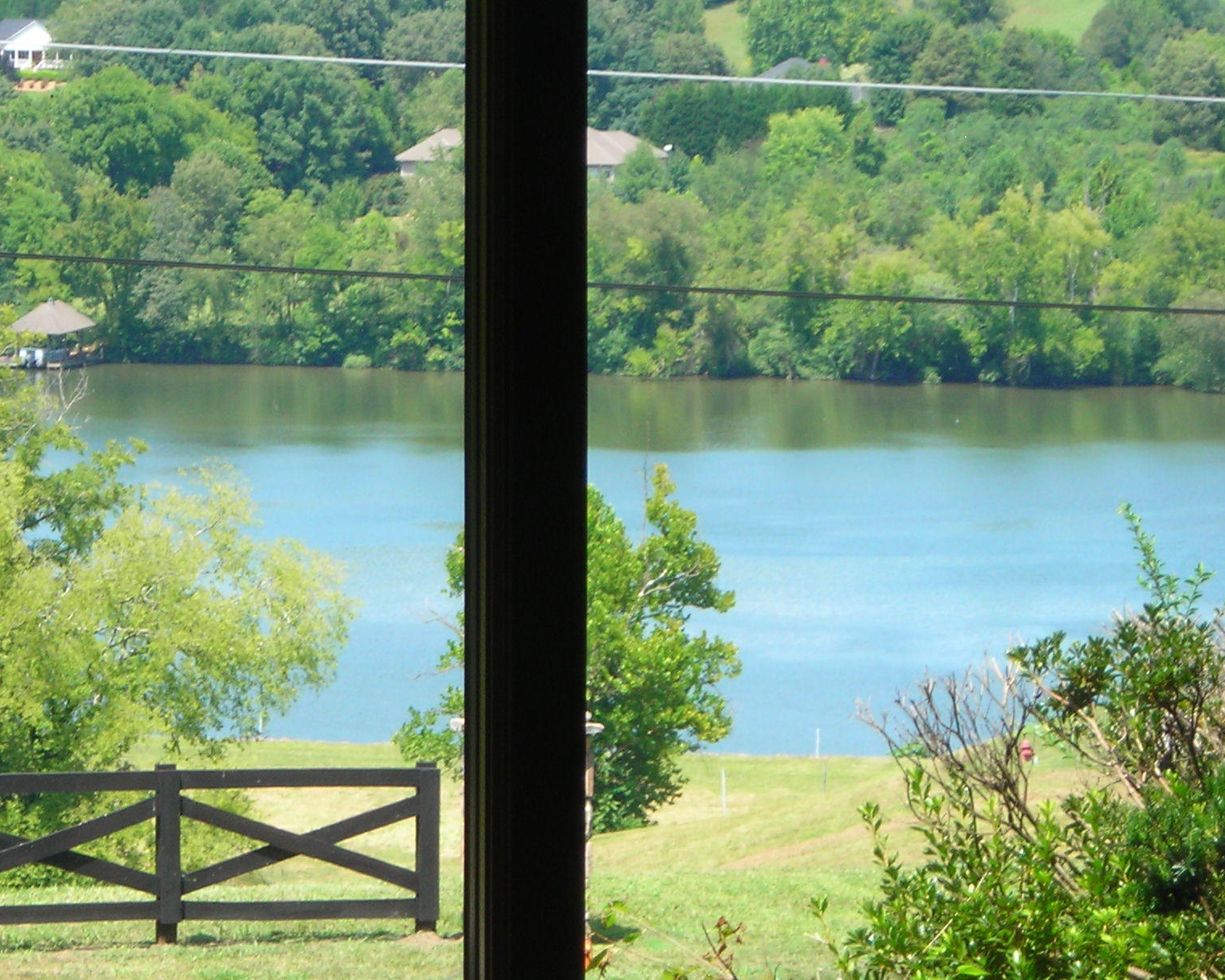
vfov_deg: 8.0
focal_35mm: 193
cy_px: 329
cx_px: 280
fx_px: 6998
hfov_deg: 10.0
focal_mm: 19.2
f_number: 5.3
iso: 50
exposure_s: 1/94.2
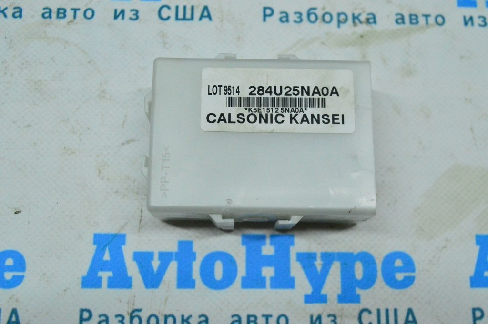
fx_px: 589
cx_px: 244
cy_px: 162
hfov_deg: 45.0
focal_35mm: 44
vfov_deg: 30.8
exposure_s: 1/800
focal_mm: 29
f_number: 6.3
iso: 6400
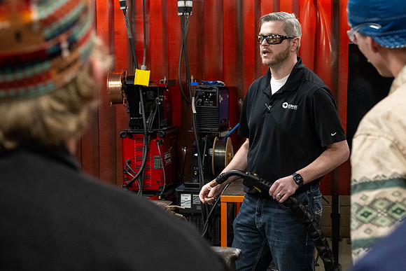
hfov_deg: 28.4
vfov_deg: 19.2
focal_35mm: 71
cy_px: 155
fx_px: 802
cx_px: 173
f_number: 7.1
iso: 4000
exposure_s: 1/200
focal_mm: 62
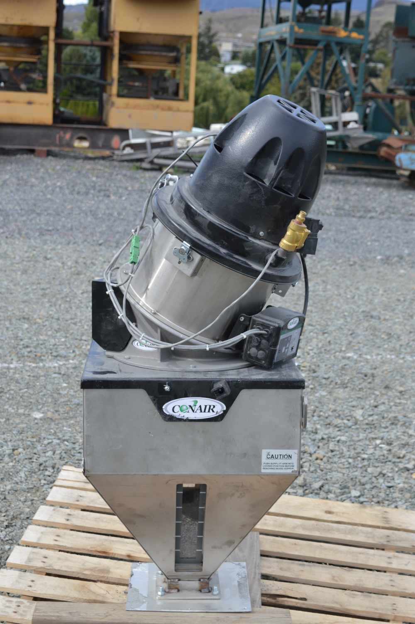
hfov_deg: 22.6
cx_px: 208
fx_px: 1039
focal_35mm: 60
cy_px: 312
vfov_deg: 33.4
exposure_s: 1/160
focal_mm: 40
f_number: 6.3
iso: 100
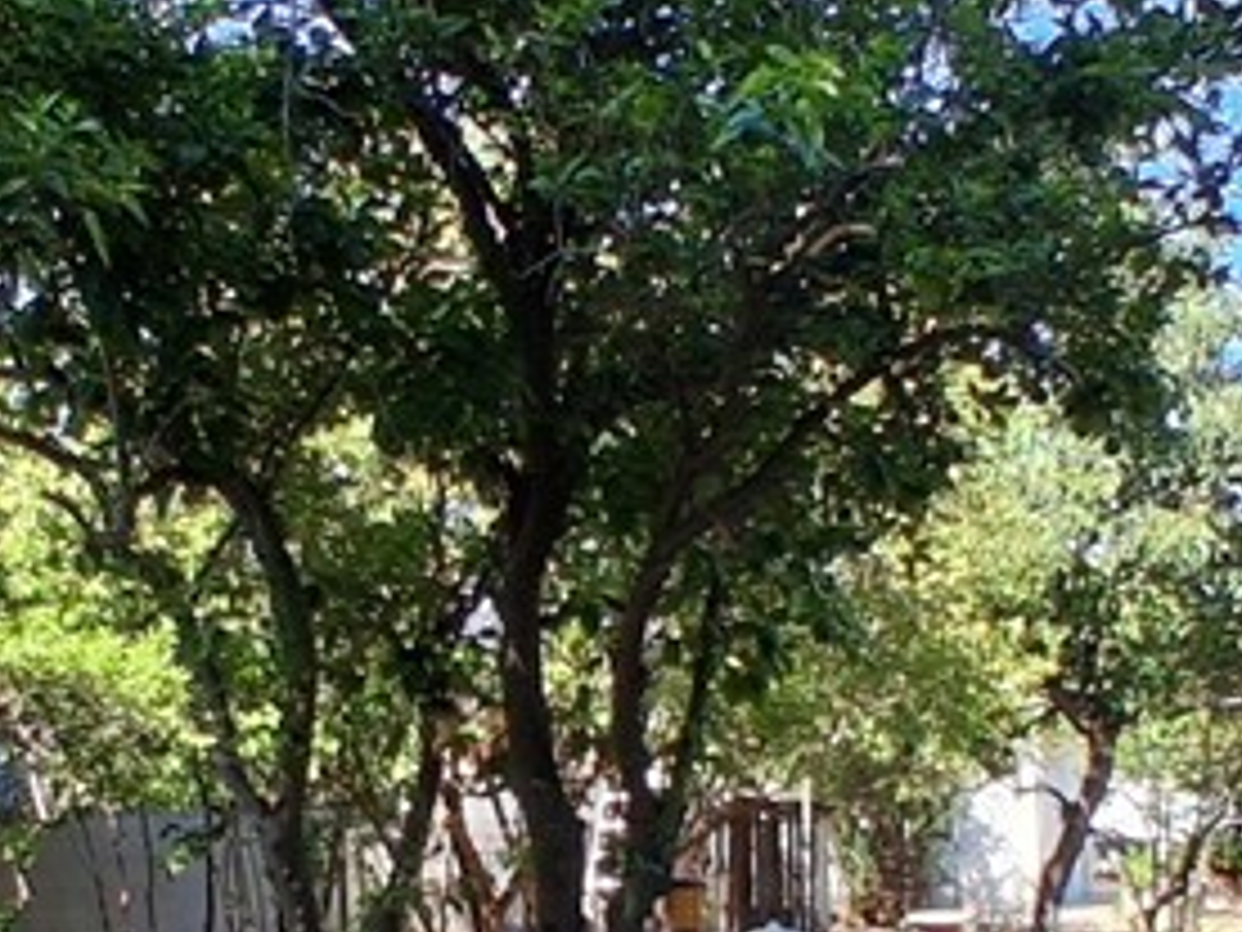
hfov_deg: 30.6
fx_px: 2260
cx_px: 477
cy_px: 743
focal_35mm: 63
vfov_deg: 23.0
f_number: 2.2
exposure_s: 1/615
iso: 50
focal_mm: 1.4
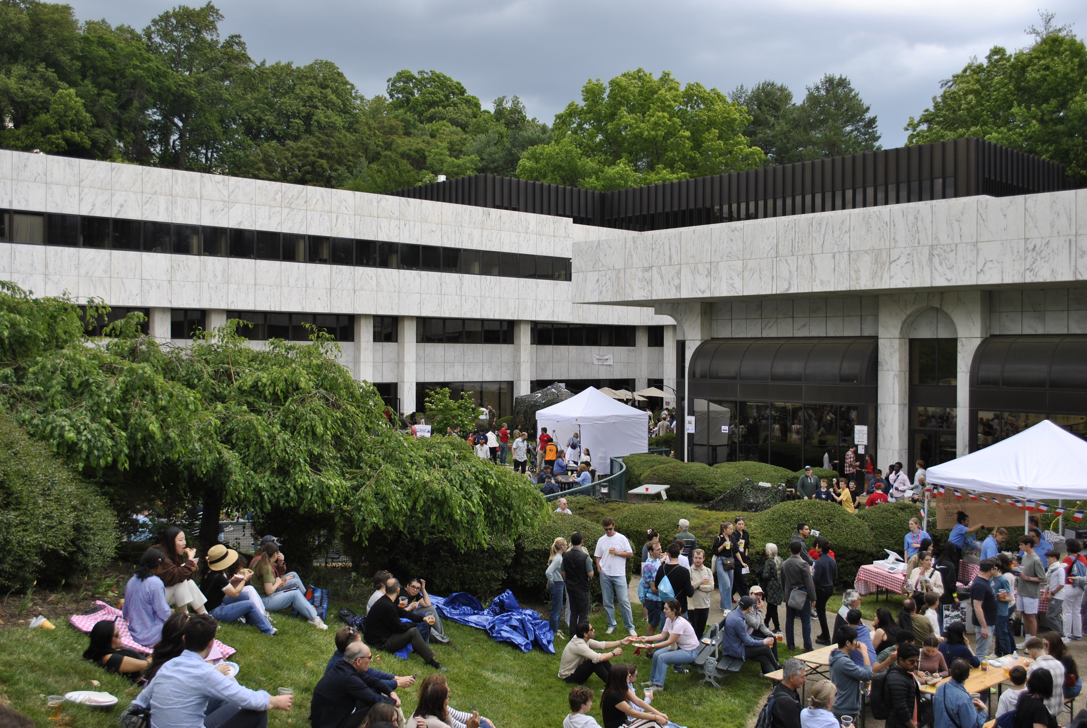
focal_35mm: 36
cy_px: 364
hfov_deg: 53.1
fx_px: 1088
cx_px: 544
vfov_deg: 37.0
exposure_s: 1/160
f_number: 5
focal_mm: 24
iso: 100
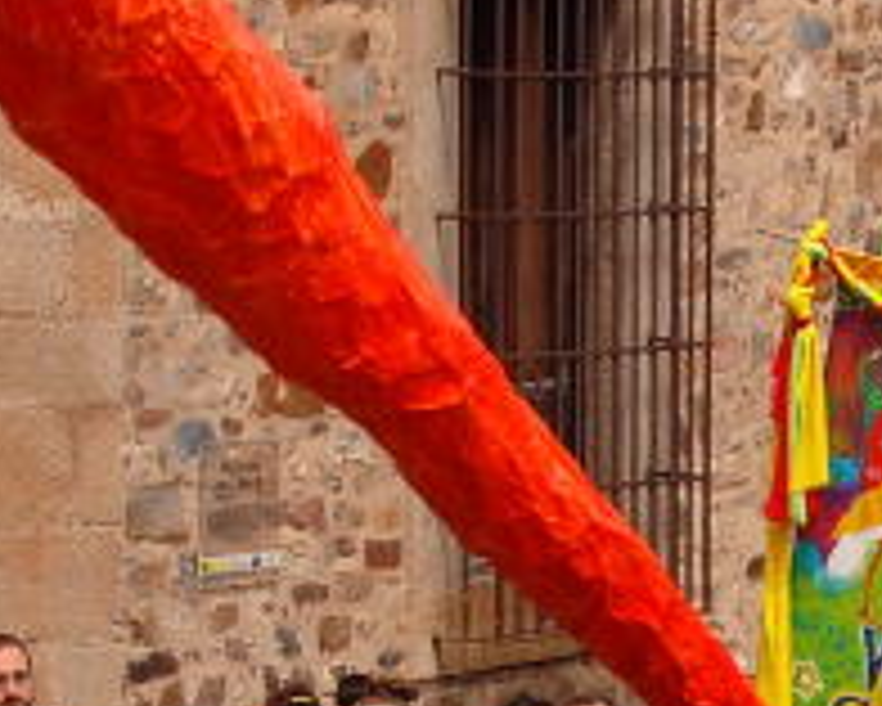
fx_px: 6164
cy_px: 726
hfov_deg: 8.1
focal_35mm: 236
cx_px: 1044
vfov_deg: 6.5
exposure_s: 1/320
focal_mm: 32
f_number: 9
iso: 160
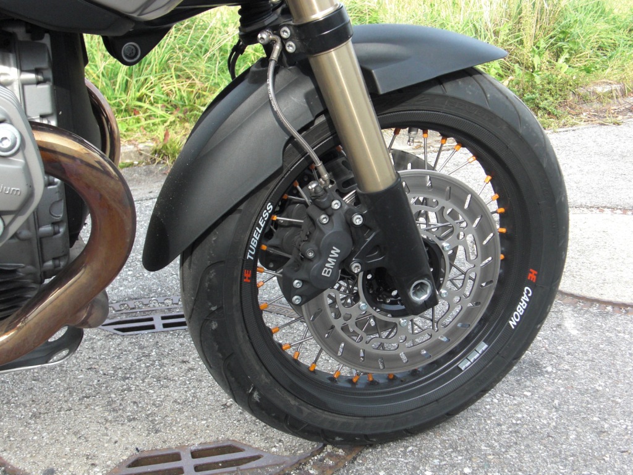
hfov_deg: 41.2
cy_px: 238
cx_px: 316
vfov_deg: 31.5
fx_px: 841
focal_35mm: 46
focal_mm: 8.2
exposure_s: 1/400
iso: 200
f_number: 3.3
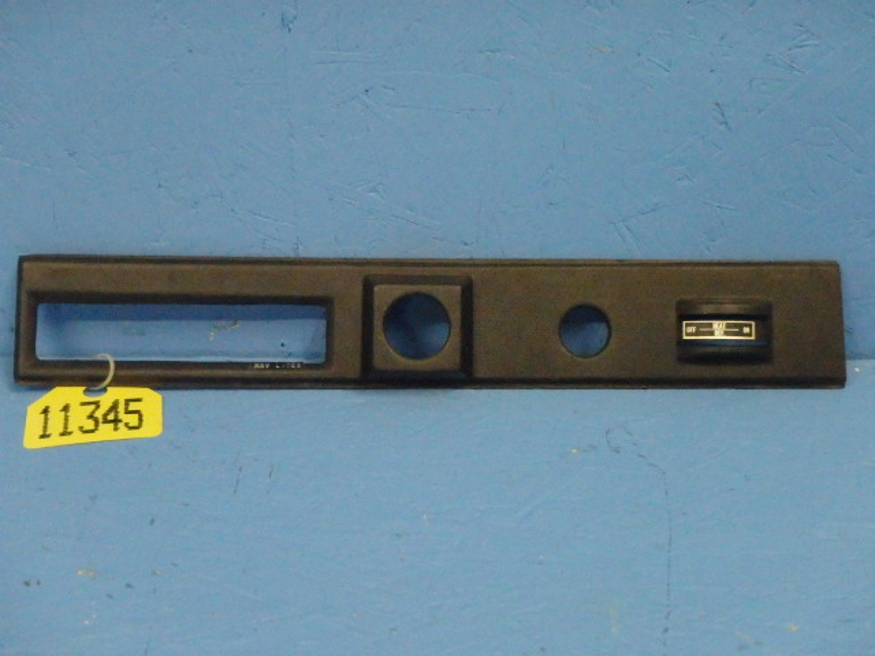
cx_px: 438
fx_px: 1314
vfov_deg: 28.0
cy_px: 328
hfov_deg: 36.8
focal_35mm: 52
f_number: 5
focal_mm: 9.4
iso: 3200
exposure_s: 1/50
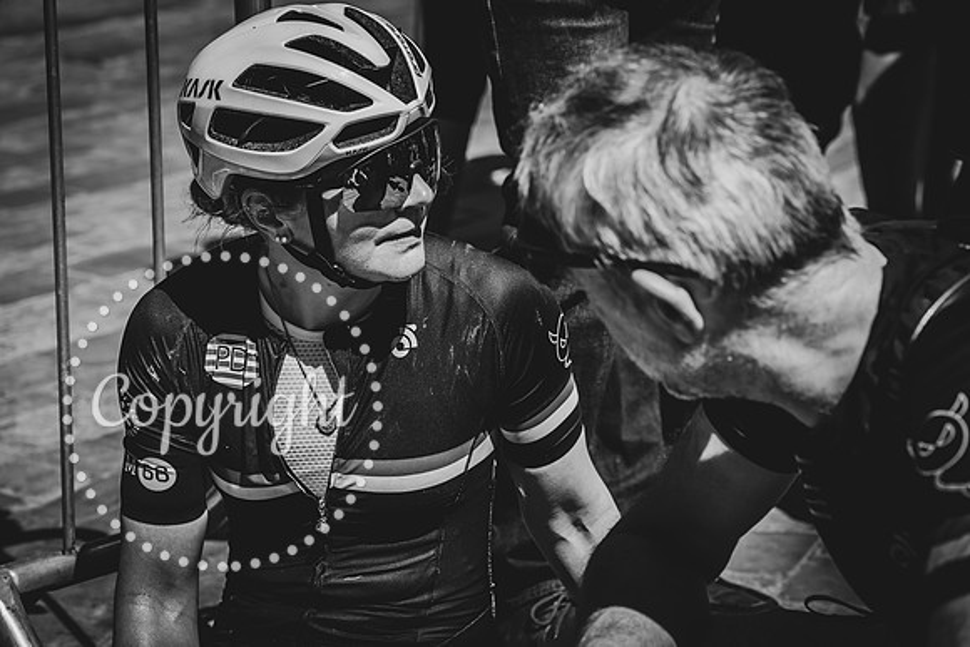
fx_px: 3484
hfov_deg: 15.8
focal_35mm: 129
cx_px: 405
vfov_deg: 10.6
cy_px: 270
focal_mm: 111
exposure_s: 1/400
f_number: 6.3
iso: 100
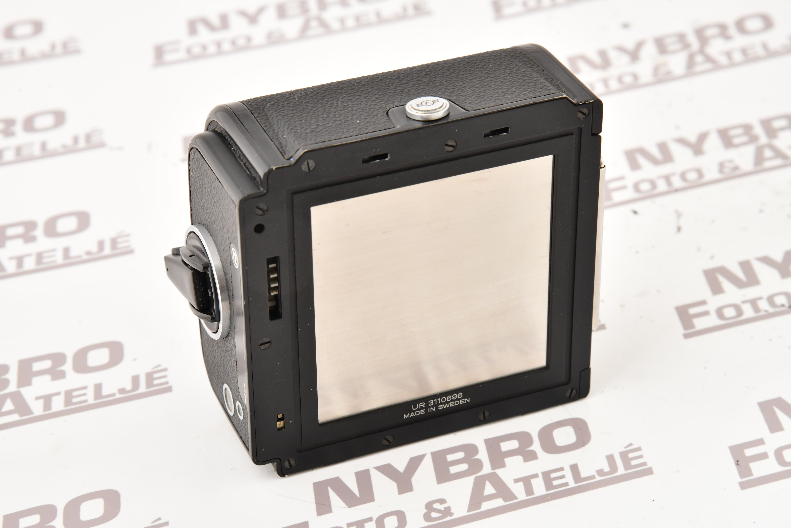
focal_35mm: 120
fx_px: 2636
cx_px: 396
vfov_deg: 11.4
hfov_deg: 17.1
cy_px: 264
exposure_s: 1/125
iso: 1600
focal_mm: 120
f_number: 14
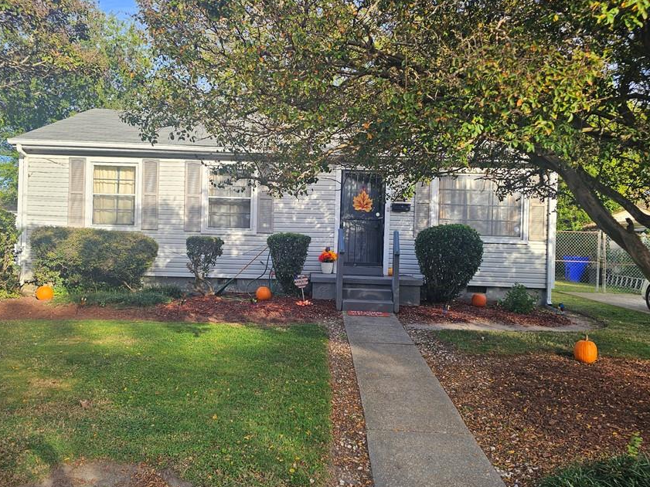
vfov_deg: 49.8
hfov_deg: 63.4
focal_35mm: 28
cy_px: 243
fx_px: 526
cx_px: 316
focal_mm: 6.3
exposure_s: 1/228
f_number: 1.7
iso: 10
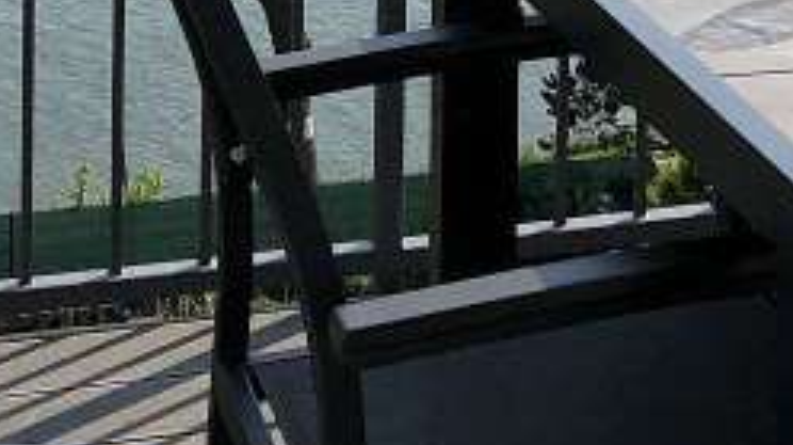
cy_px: -685
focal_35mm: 126
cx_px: 624
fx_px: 2647
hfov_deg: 16.9
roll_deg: -1.3
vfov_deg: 8.6
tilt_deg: -2.4
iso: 25
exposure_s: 1/4367
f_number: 1.8
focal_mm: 3.99
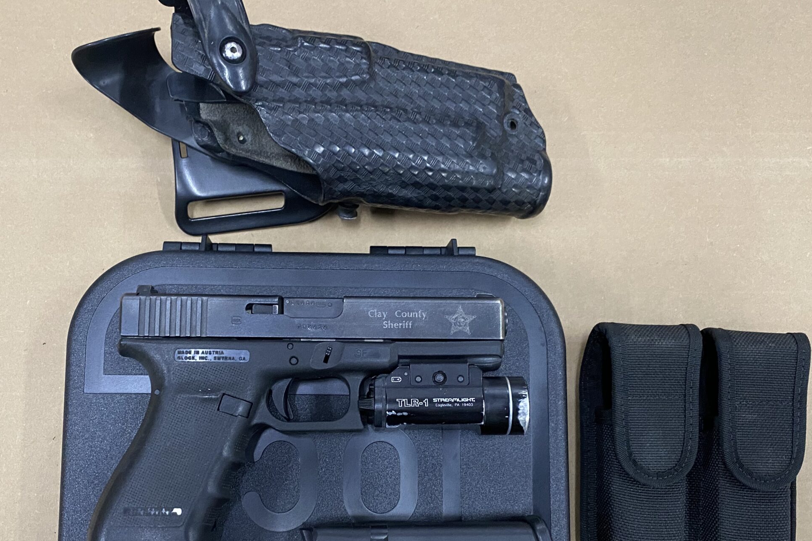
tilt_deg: -84.5
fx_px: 812
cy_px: 358
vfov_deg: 36.5
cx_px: 350
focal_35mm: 36
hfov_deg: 53.0
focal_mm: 4.25
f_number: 1.8
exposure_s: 1/40
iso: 400
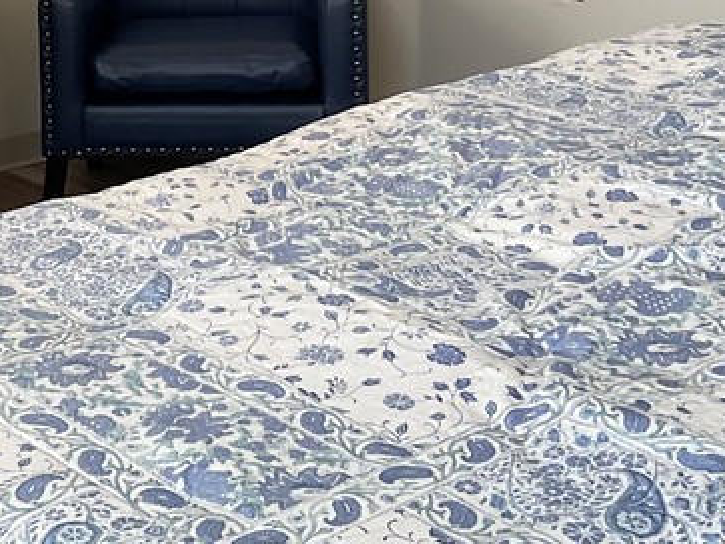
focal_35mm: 82
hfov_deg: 23.5
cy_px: 0
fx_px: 1719
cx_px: 158
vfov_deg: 17.6
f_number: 1.8
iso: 64
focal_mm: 3
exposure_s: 1/120
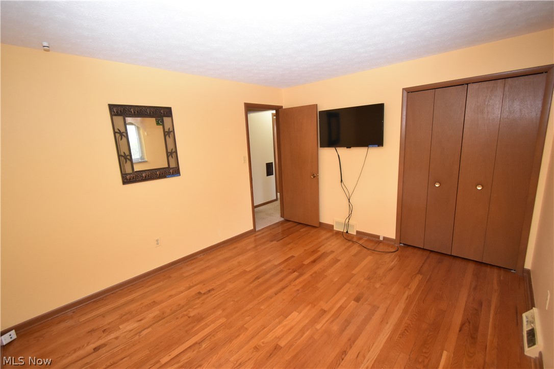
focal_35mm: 15
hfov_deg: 100.4
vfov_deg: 77.3
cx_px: 277
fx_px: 231
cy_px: 184
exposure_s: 1/60
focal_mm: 10
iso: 1600
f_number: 4.5
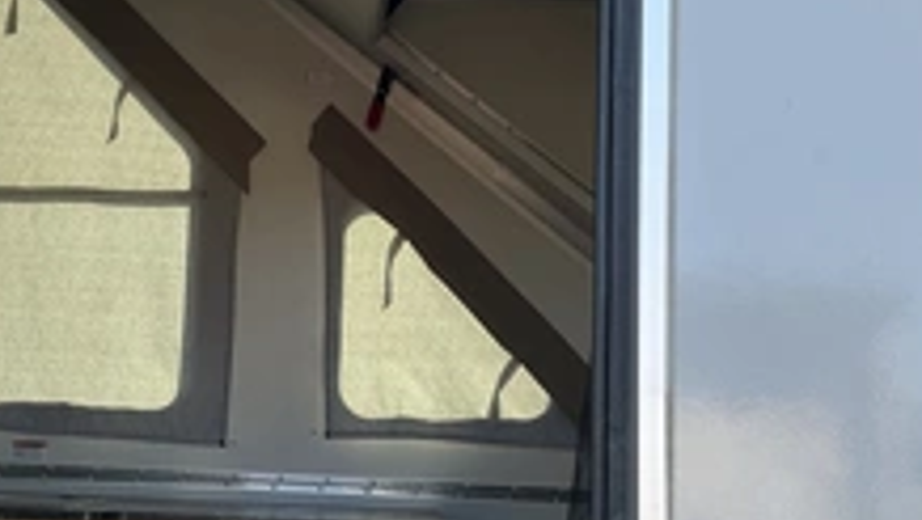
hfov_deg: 35.5
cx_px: 275
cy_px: 275
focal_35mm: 58
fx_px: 1419
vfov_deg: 20.8
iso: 25
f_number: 1.8
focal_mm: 3
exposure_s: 1/294
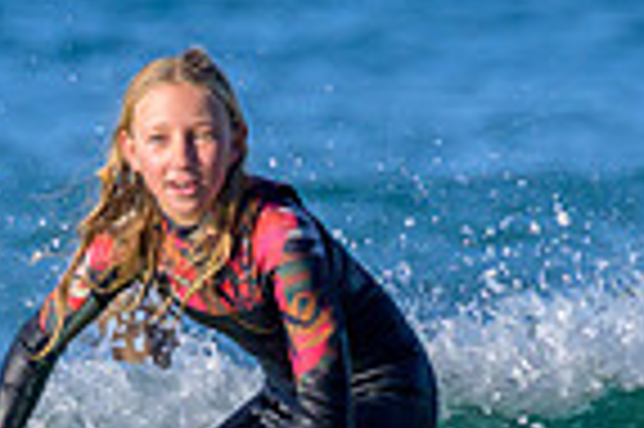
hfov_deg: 0.7
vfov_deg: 0.4
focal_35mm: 3126
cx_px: 121
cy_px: 472
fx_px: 55856
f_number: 8
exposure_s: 1/1600
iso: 640
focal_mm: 560
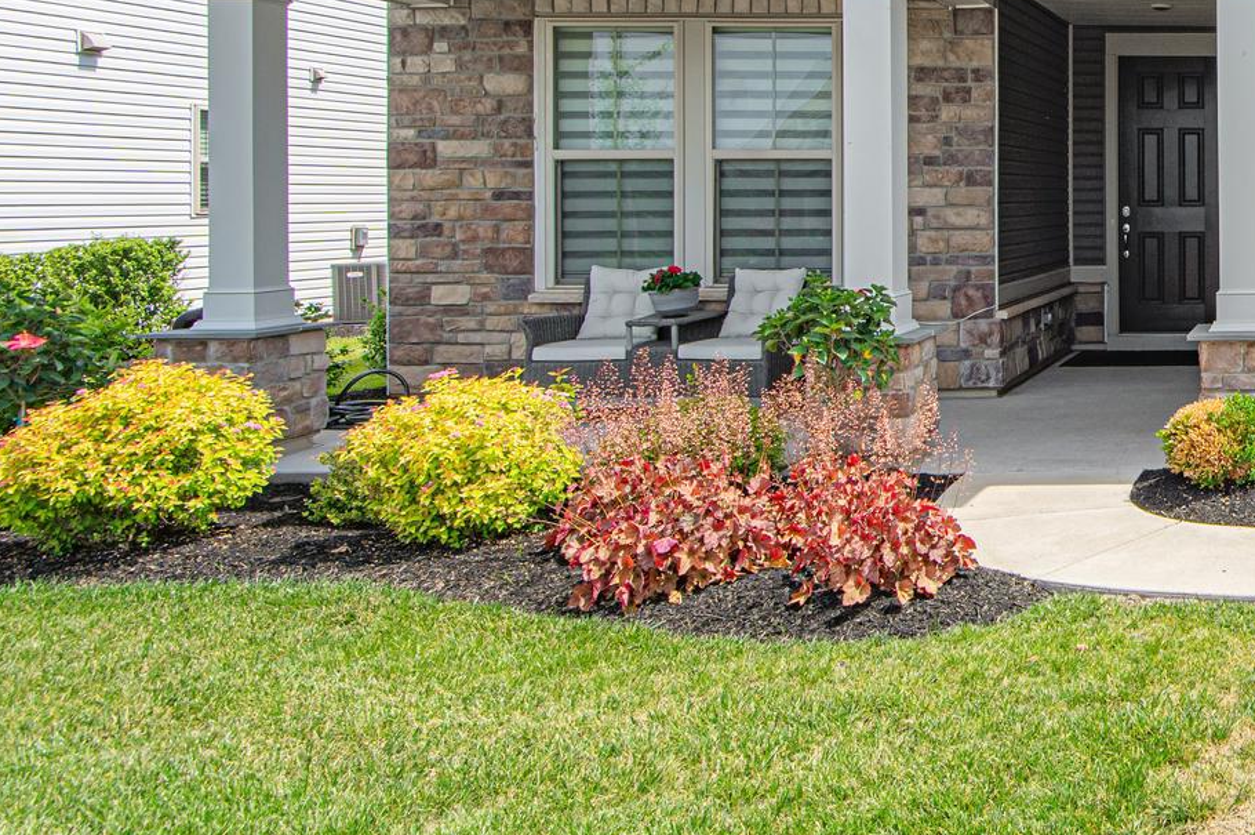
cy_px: 177
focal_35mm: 36
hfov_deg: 42.0
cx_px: 1383
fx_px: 1254
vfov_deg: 35.7
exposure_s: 1/250
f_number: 9
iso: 200
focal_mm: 16
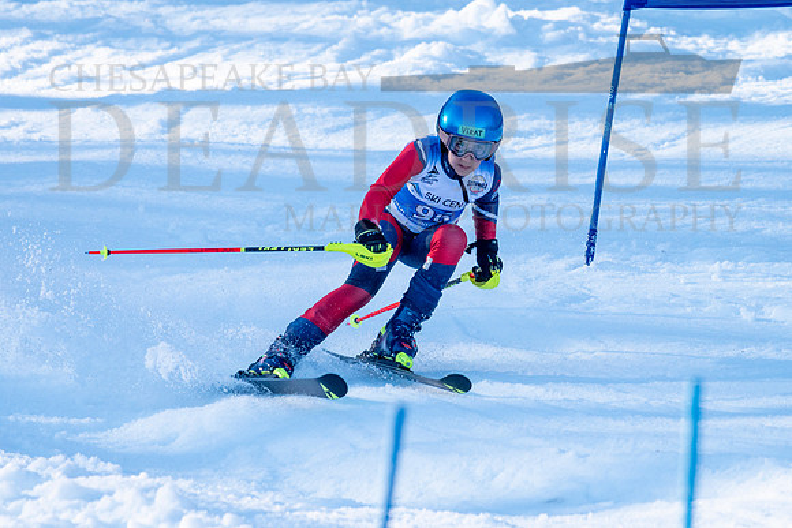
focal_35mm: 740
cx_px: 411
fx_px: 16290
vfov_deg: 1.9
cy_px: 252
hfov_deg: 2.8
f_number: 8
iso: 1250
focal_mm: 560
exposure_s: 1/2000
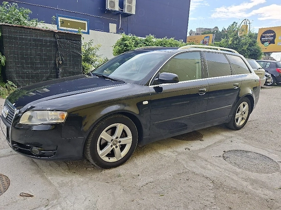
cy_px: 114
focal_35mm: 25
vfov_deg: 54.8
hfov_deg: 69.3
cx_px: 133
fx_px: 203
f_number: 1.8
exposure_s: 1/435
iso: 50
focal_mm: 5.54
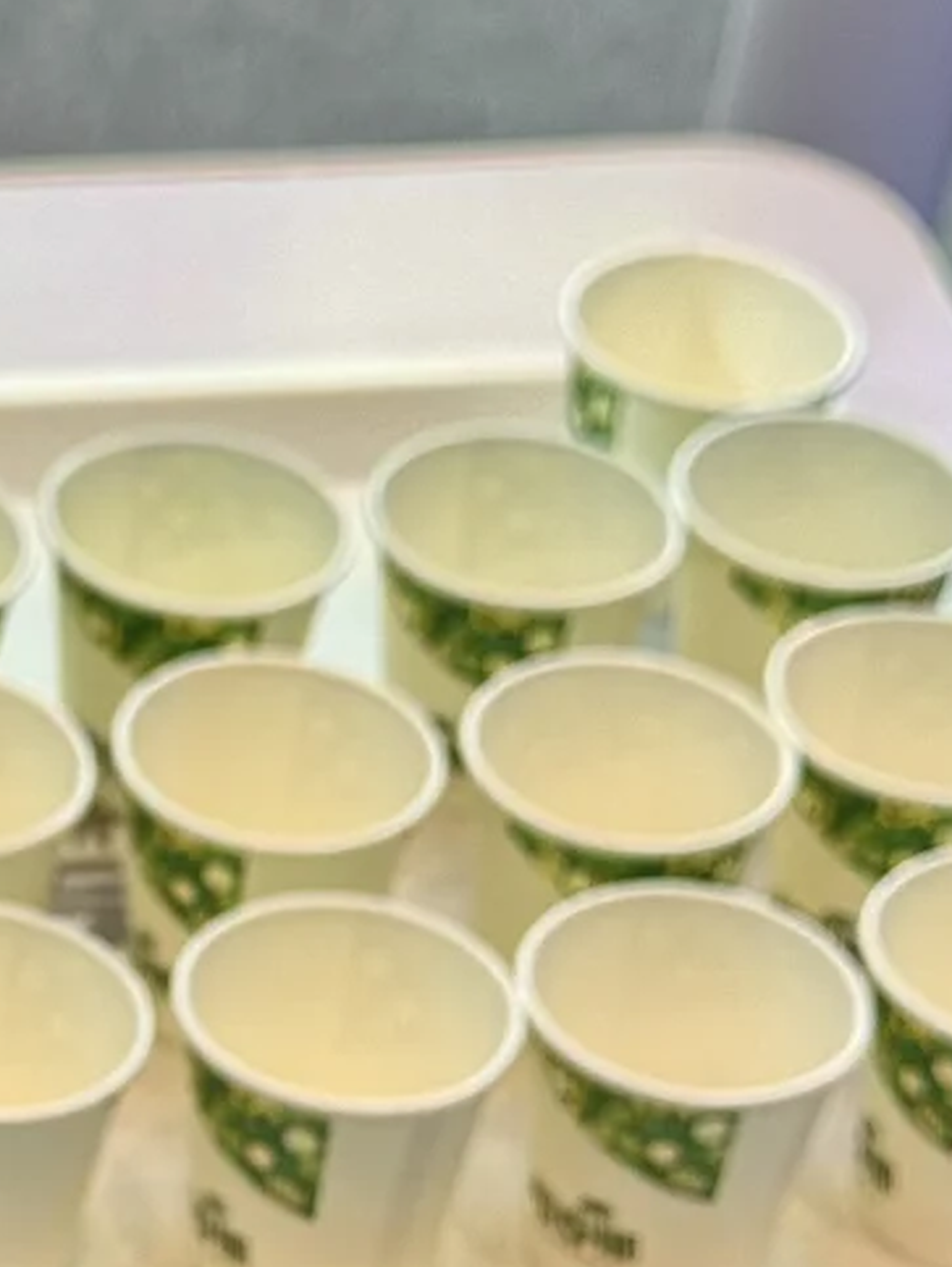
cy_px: 1070
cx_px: -388
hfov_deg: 10.1
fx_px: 5237
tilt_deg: -41.4
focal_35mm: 143
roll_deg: -5.7
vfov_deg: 13.7
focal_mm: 6.76
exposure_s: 1/100
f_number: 1.78
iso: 80
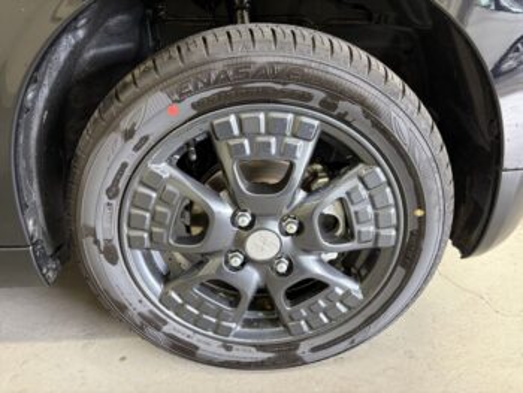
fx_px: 393
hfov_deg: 67.3
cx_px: 262
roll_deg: +1.6
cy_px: 196
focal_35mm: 26
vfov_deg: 53.1
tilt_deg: -26.8
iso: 250
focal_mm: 5.96
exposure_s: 1/50
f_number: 1.6
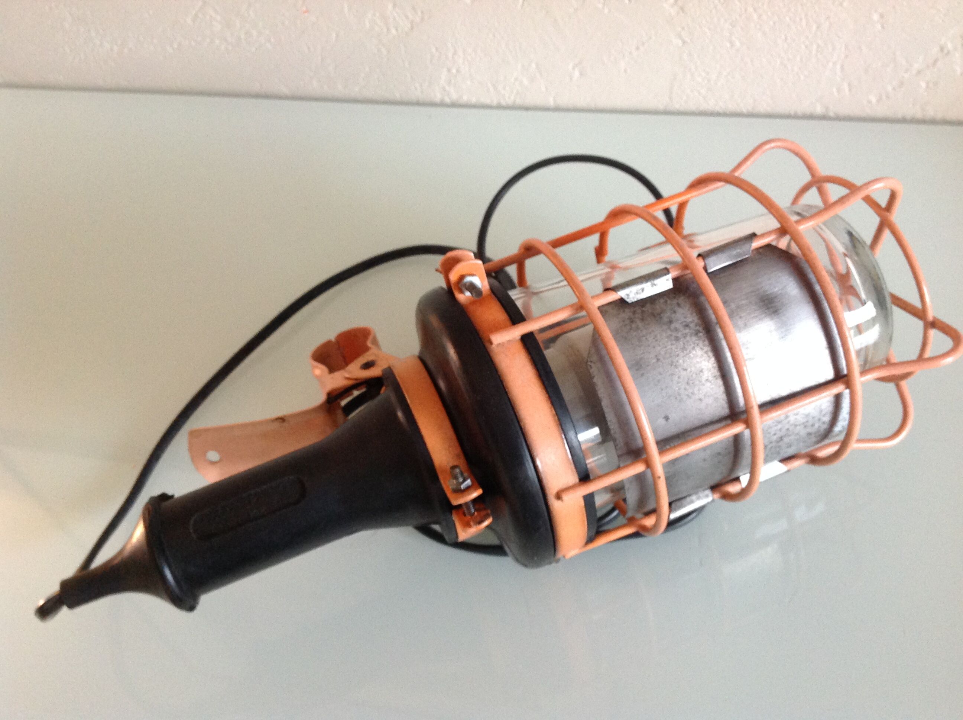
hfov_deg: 52.7
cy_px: 360
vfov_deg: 40.6
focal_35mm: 35
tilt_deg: -50.7
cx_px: 482
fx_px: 972
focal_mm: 4.28
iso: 200
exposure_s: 1/17
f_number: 2.4
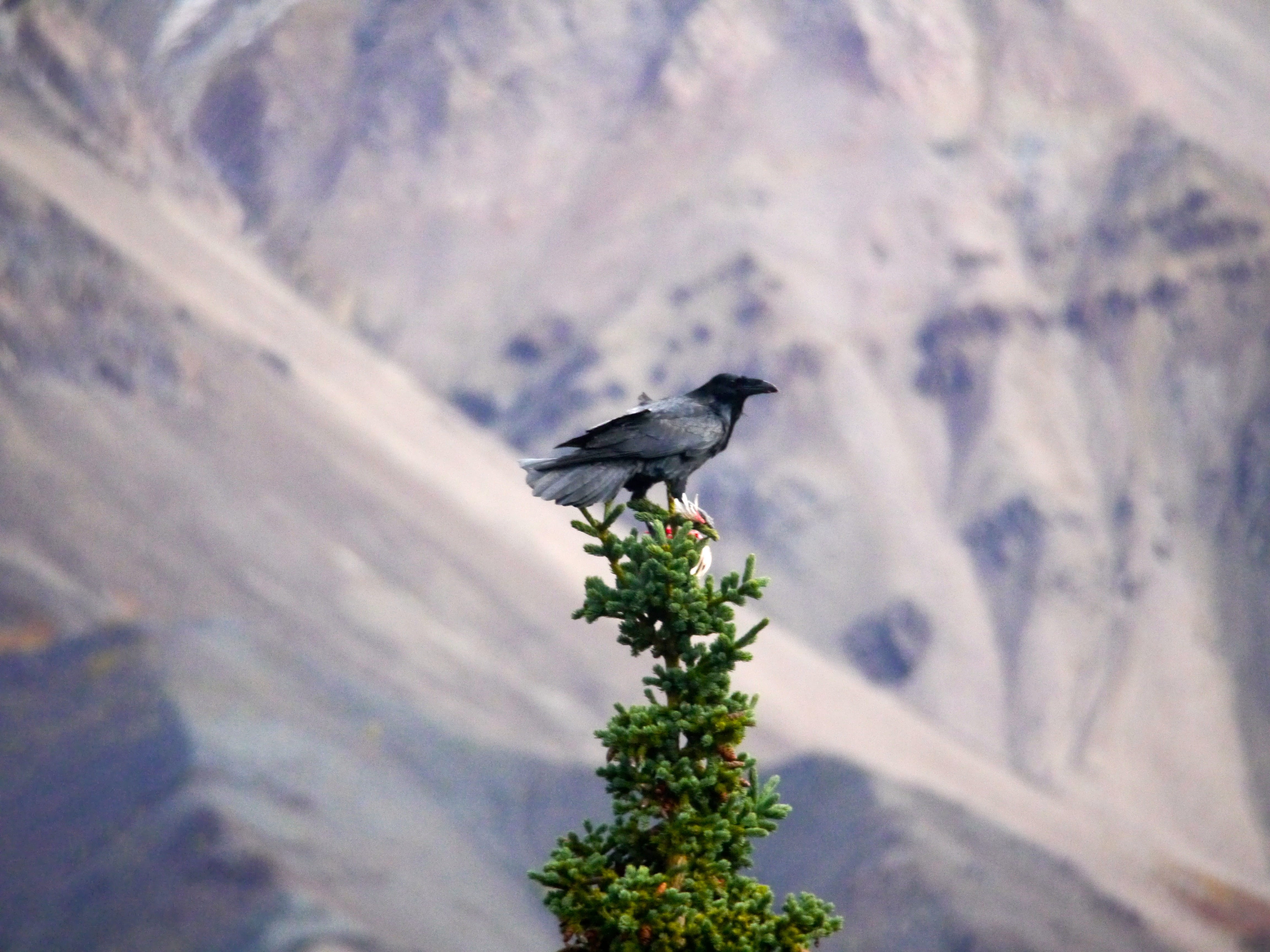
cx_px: 635
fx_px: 22013
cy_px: 476
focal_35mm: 600
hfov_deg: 3.3
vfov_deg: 2.5
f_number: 6.7
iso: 1600
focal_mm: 300
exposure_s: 1/400
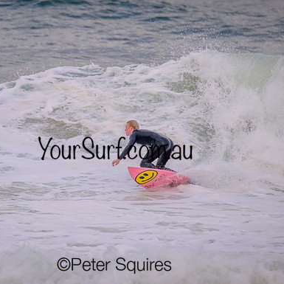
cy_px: 142
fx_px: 9932
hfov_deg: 1.6
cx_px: 114
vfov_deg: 1.6
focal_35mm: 1070
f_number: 11
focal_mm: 800
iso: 1600
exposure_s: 1/2000
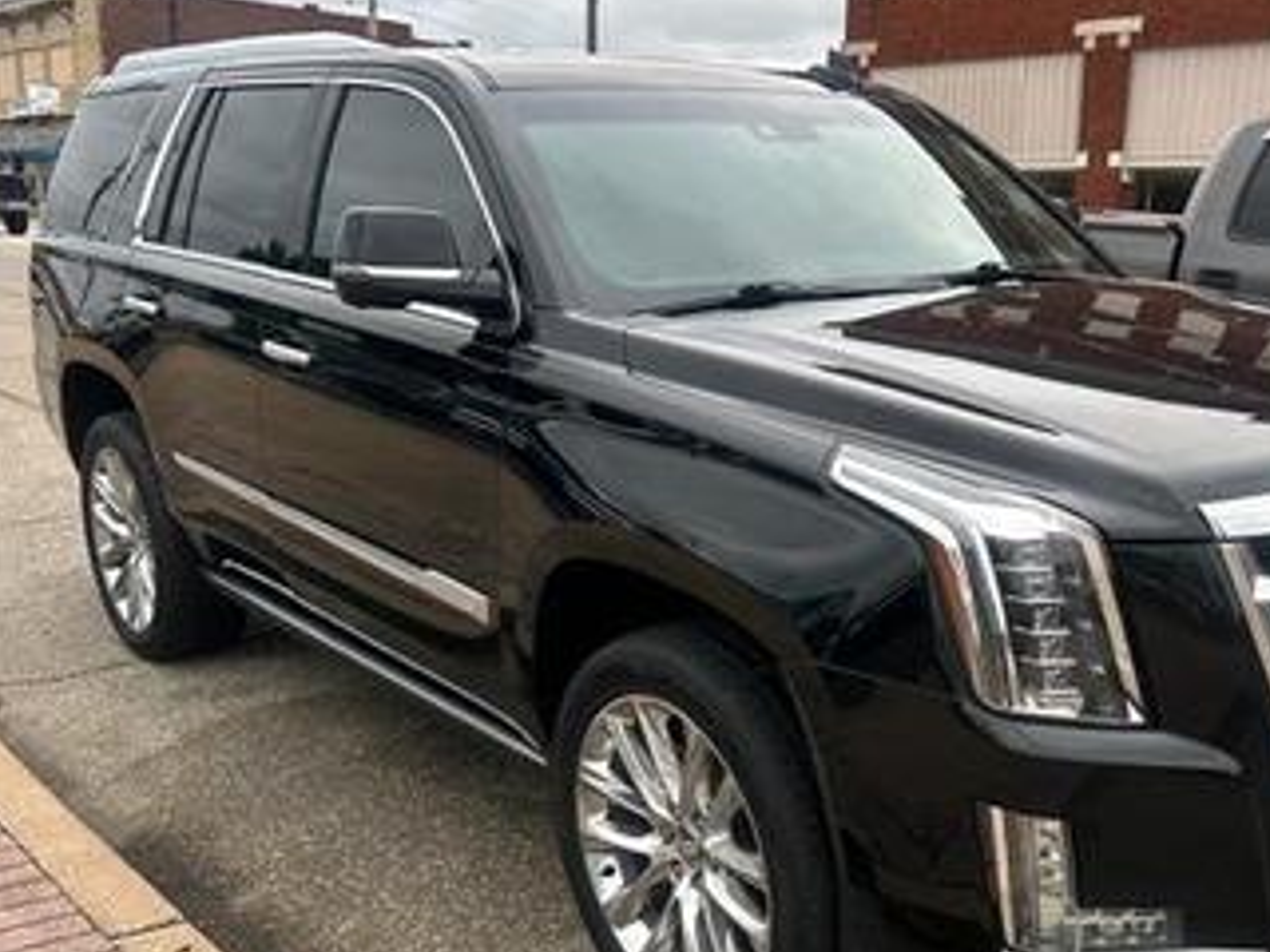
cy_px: 595
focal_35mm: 41
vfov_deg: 34.9
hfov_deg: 45.3
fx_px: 1504
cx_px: 802
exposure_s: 1/775
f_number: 1.5
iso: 50
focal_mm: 5.7
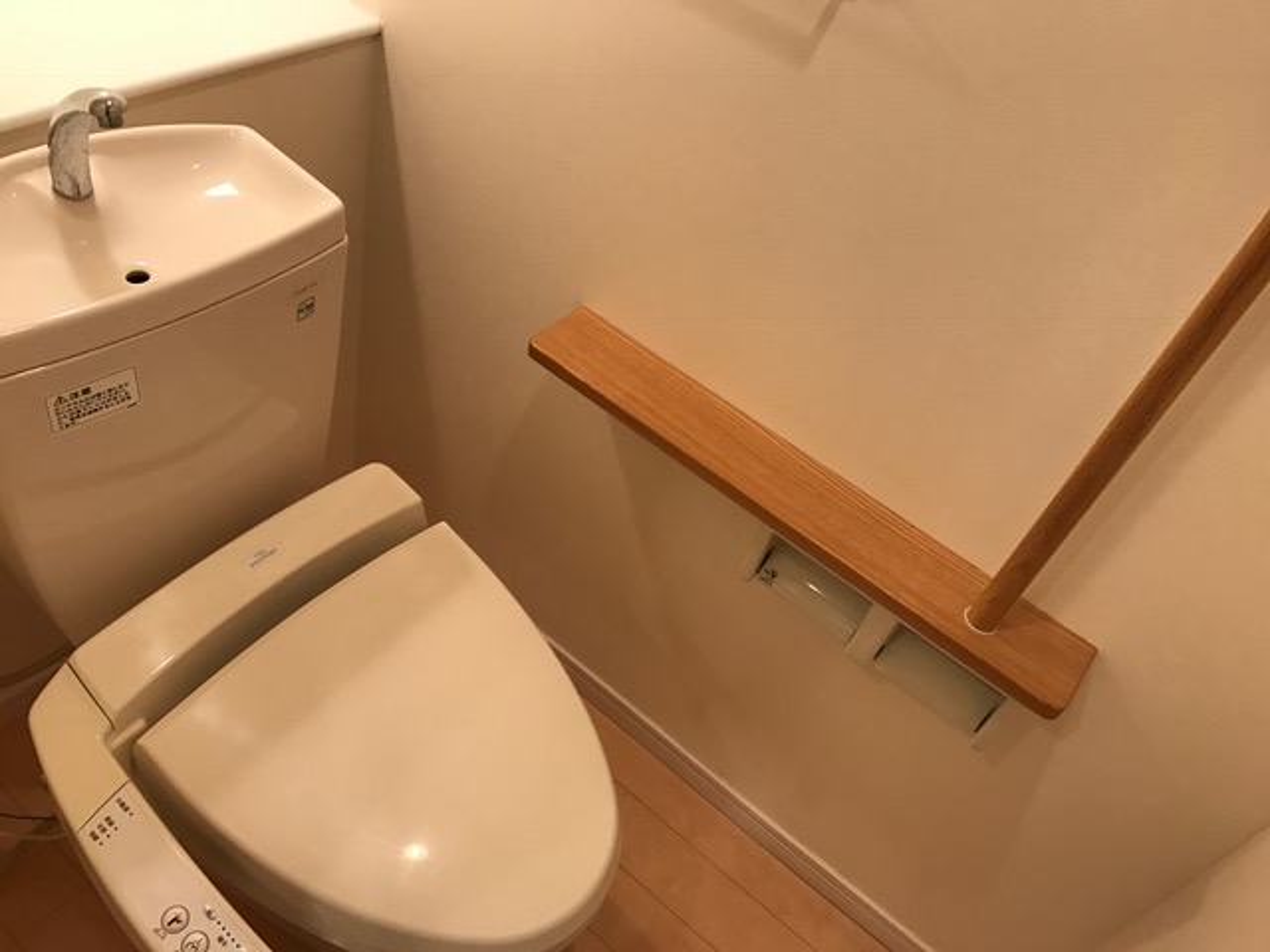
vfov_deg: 49.7
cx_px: 635
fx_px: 1027
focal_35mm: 28
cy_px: 476
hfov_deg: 63.4
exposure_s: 1/33
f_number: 1.8
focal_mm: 3.99
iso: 32
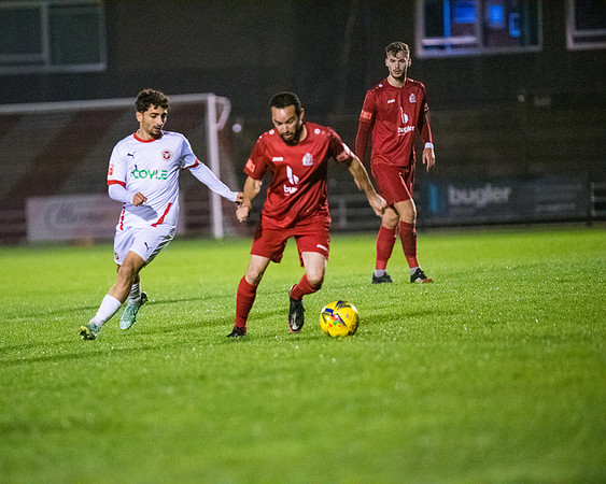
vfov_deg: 5.5
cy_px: 242
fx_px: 5044
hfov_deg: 6.9
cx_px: 243
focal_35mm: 281
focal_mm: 250
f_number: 2.8
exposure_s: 1/1250
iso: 10000
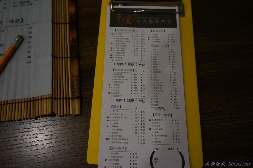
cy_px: 84
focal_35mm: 34
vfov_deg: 38.3
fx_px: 242
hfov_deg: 55.1
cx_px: 126
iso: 3200
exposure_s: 1/160
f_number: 4
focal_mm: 23
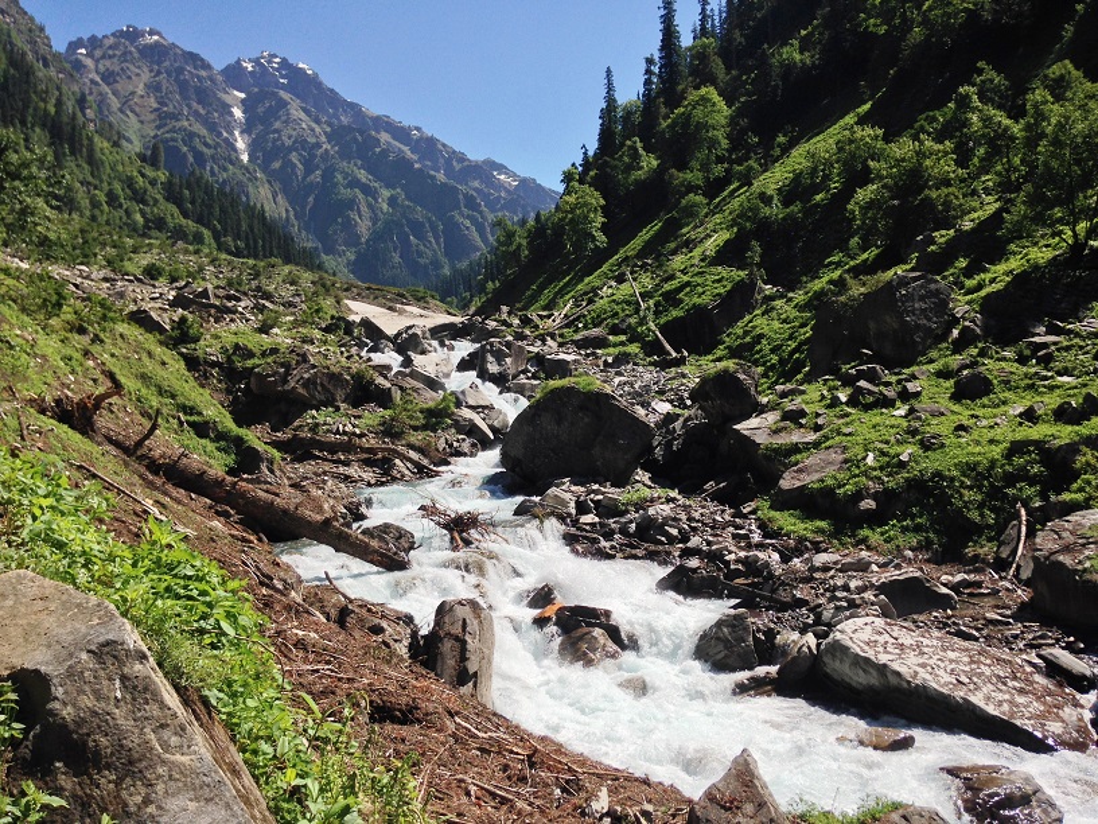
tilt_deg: +1.3
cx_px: 549
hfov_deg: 55.4
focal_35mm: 33
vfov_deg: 42.9
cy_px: 412
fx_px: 1047
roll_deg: +3.5
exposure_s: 1/1869
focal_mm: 4.12
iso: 50
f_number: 2.4
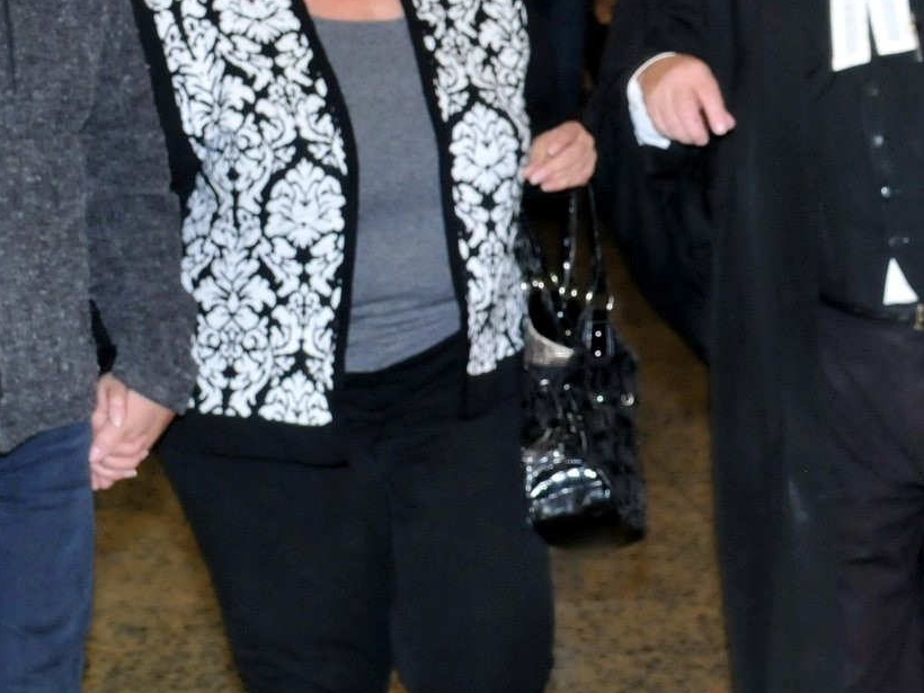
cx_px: 854
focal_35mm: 107
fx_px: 2856
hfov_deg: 18.1
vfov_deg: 13.8
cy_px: 181
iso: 800
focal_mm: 38
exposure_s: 1/60
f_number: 7.1
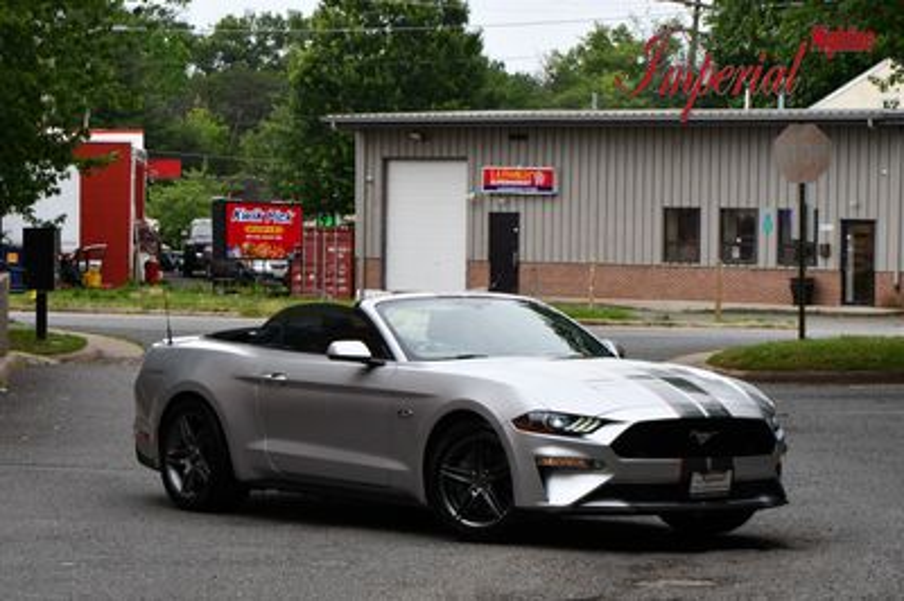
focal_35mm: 127
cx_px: 452
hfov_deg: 16.1
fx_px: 3186
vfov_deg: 10.8
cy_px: 300
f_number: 7.1
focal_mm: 85
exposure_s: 1/250
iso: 200
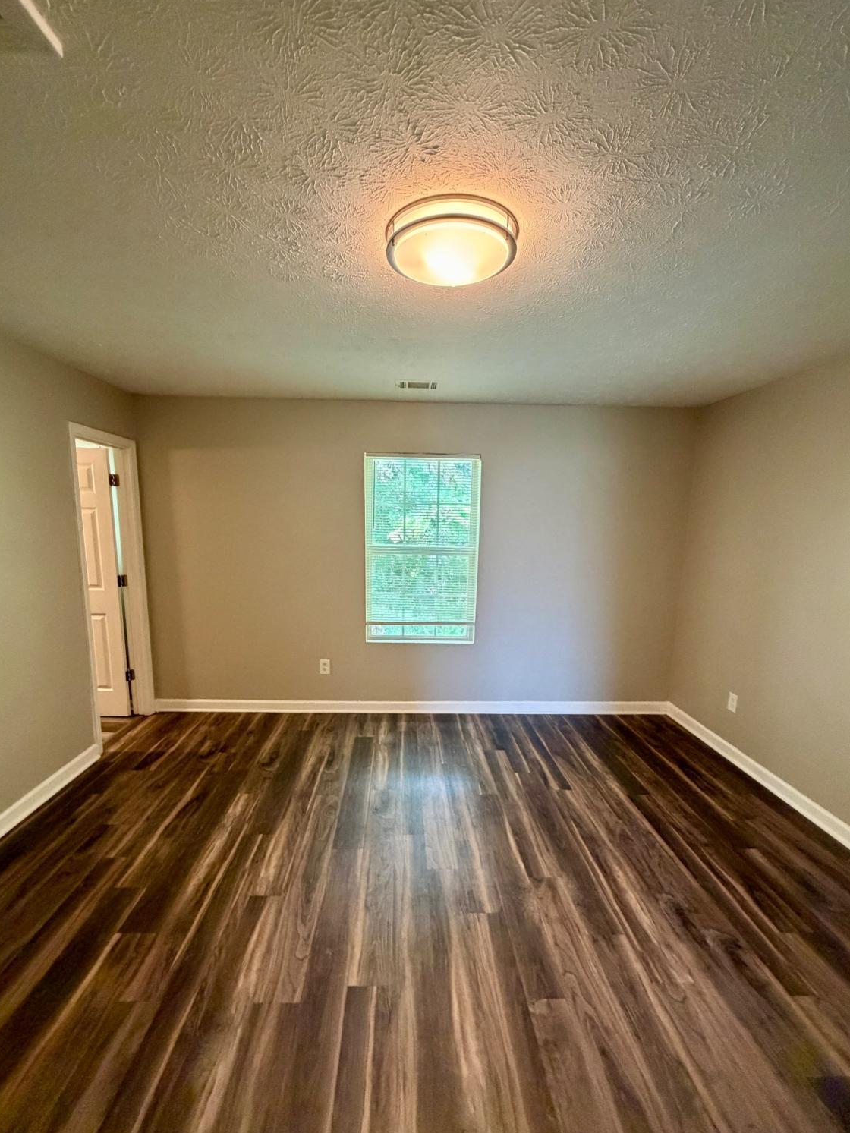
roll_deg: -0.8
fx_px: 491
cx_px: 412
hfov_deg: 81.7
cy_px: 603
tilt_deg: -10.3
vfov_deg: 98.0
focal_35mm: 15
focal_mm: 2.22
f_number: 2.2
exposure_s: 1/60
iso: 640
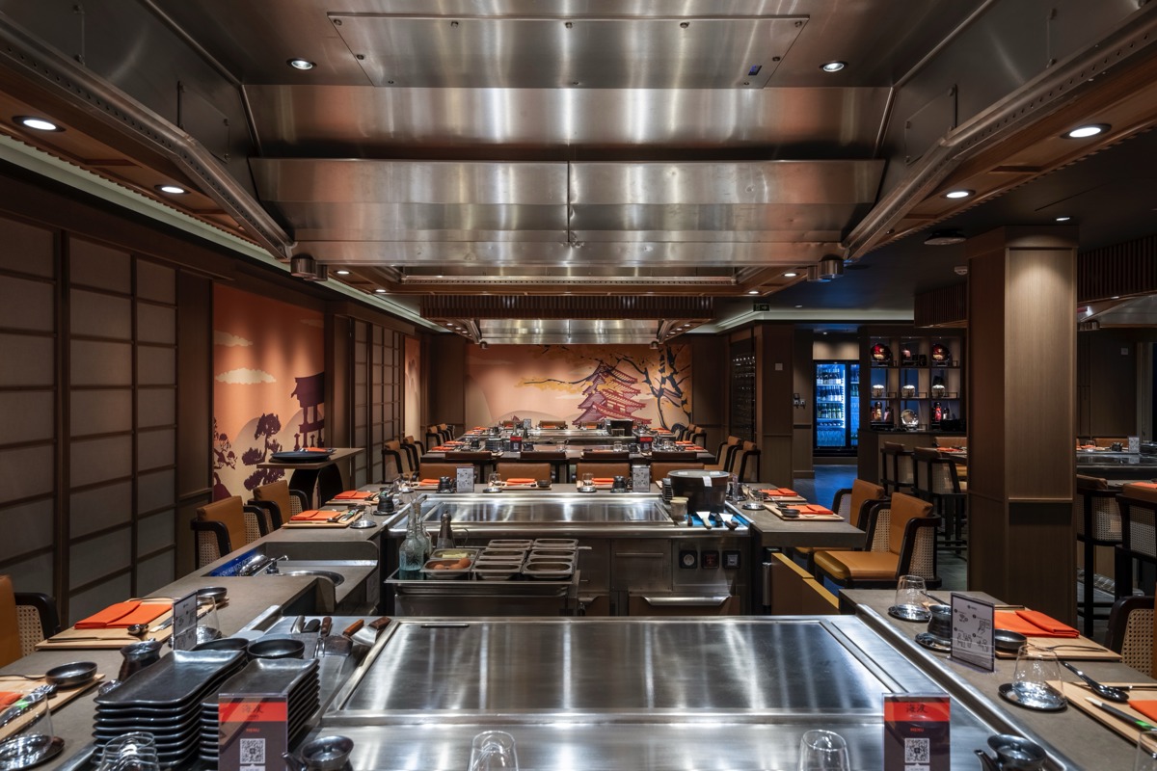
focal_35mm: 24
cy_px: 386
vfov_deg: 53.1
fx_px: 771
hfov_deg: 73.7
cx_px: 578
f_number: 9
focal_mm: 24
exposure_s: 1/40
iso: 500
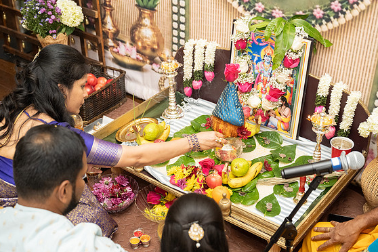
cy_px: 127
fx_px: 546
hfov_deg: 38.2
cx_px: 190
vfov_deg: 26.0
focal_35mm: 52
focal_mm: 47
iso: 1000
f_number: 3.5
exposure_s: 1/160
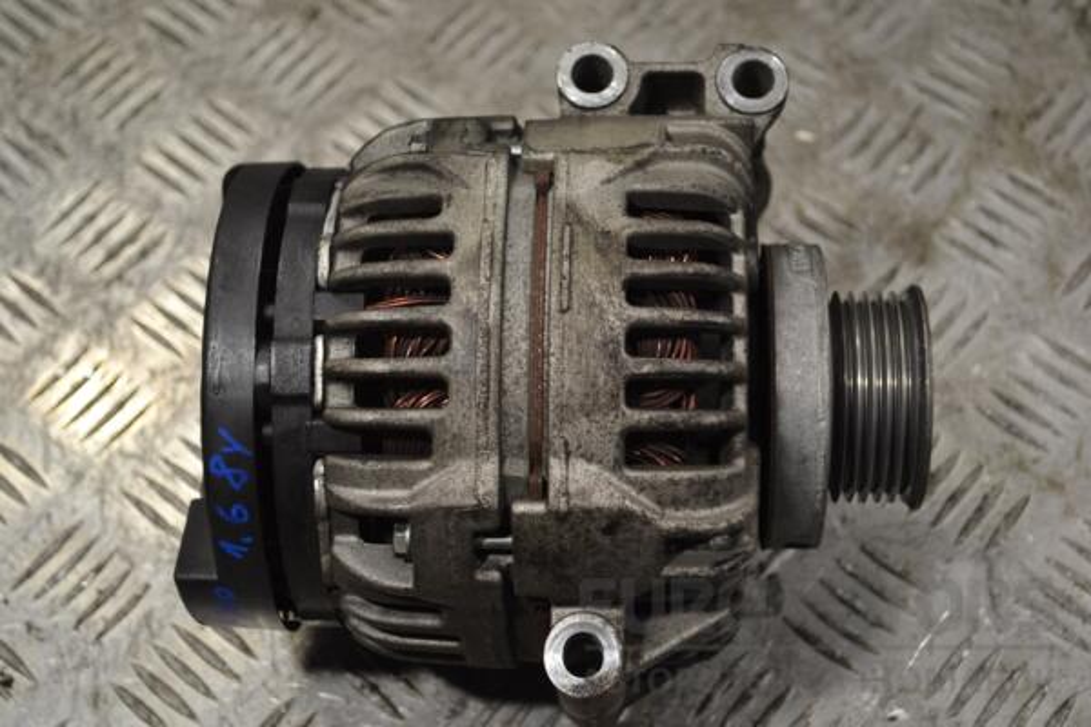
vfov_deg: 21.6
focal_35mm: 63
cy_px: 364
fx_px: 1909
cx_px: 546
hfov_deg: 31.9
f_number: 5.3
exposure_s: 1/125
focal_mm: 42
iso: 400
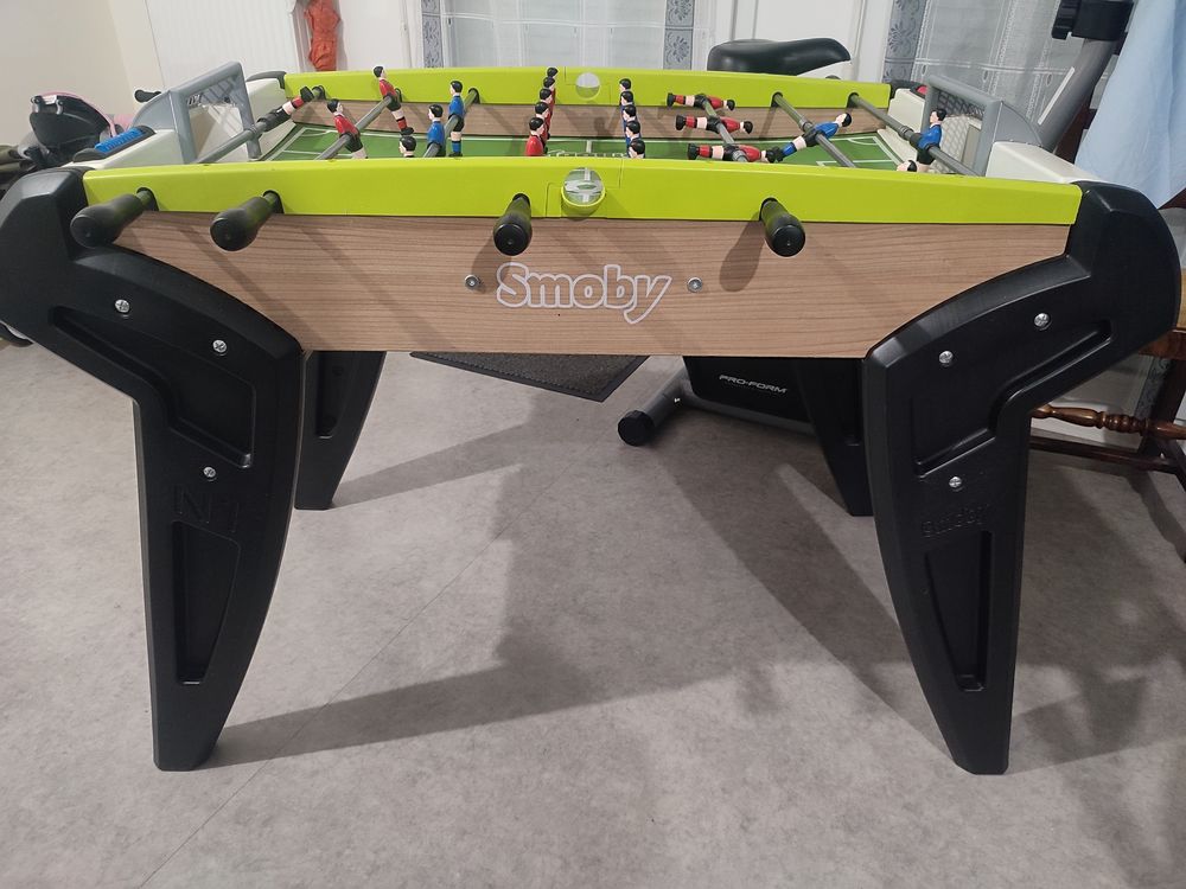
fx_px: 857
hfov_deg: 69.4
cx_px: 593
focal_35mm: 25
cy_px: 444
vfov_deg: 54.9
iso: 1164
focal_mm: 6.04
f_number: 1.9
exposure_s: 1/17
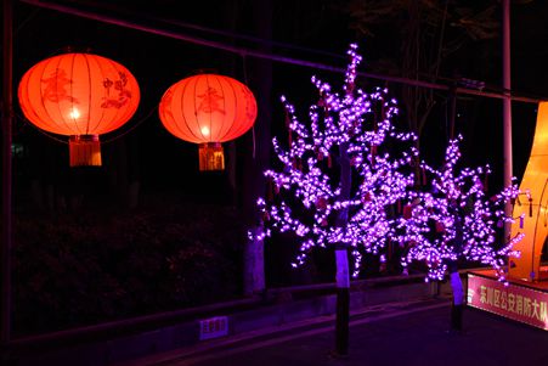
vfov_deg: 38.9
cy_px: 183
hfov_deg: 55.8
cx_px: 274
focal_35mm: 34
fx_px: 518
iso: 1600
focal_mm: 34
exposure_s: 1/80
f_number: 5.6
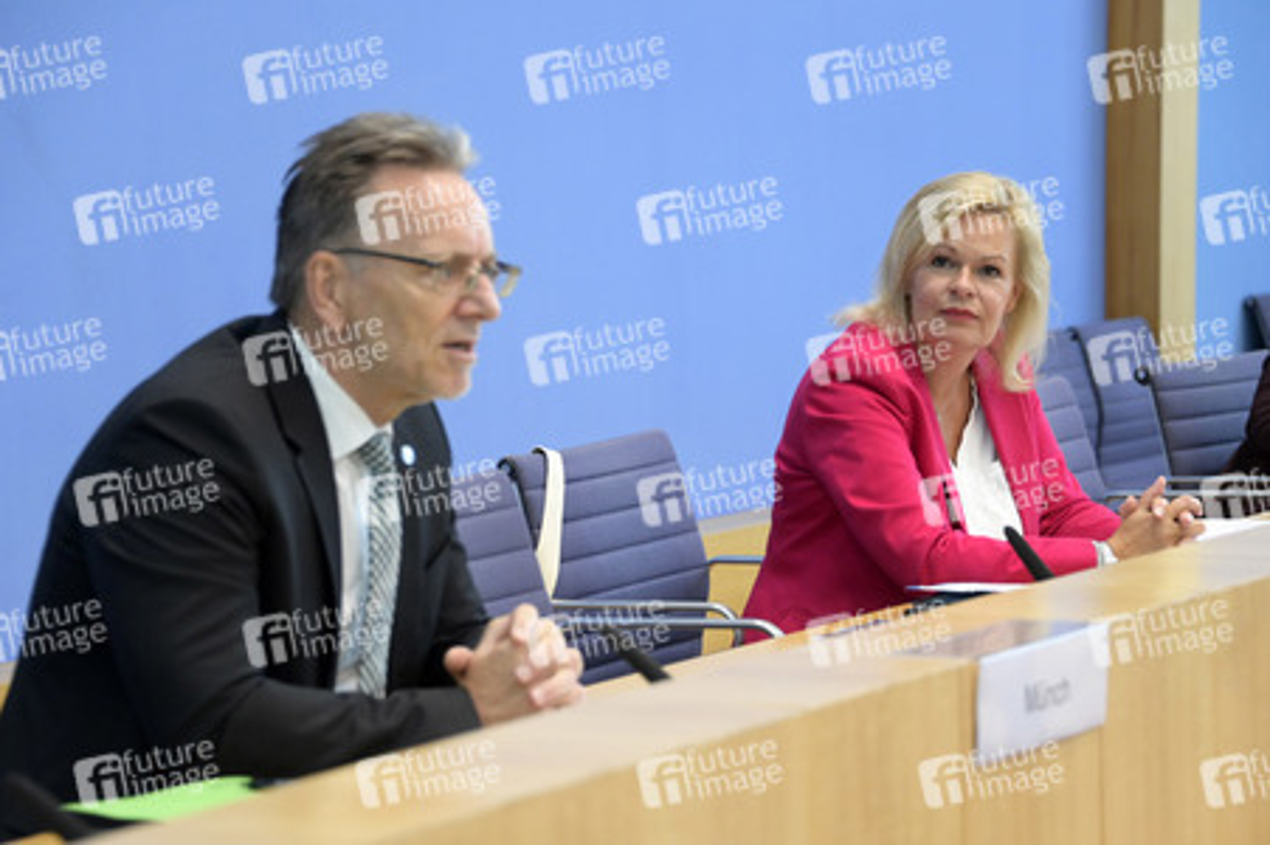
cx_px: 635
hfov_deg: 17.7
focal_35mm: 116
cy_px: 422
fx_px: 4089
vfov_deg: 11.8
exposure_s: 1/400
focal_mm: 116
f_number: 5.6
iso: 4000
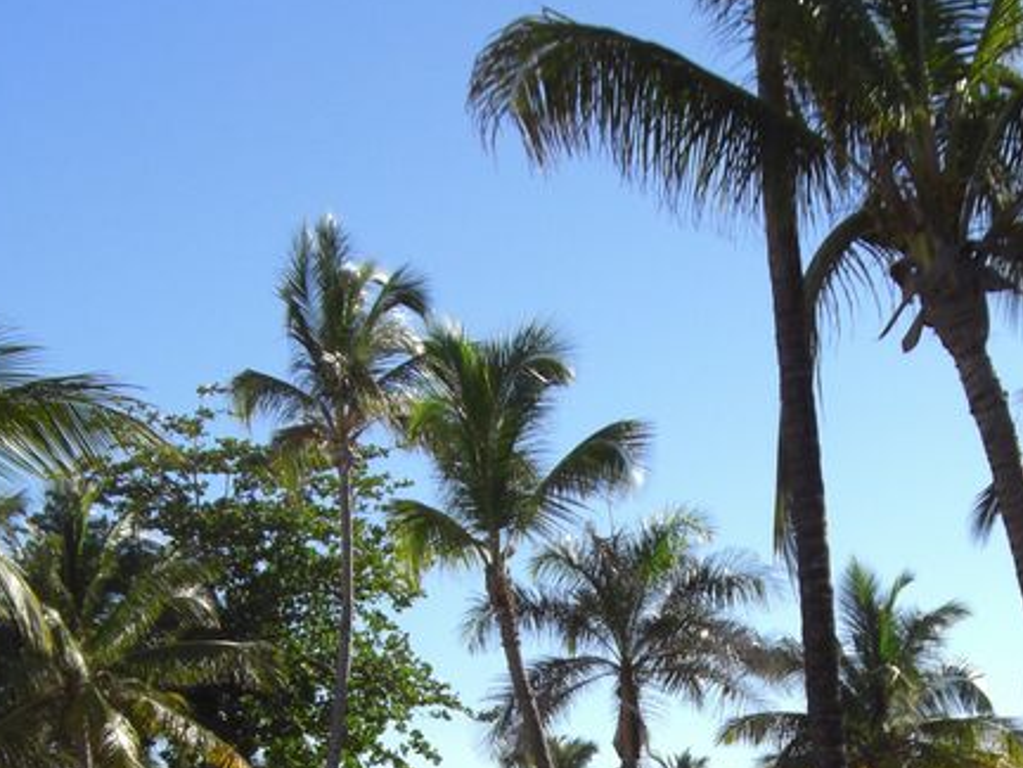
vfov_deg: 16.1
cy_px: 782
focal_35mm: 90
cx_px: 727
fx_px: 2660
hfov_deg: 21.6
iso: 64
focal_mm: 6.2
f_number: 2.7
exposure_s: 1/800
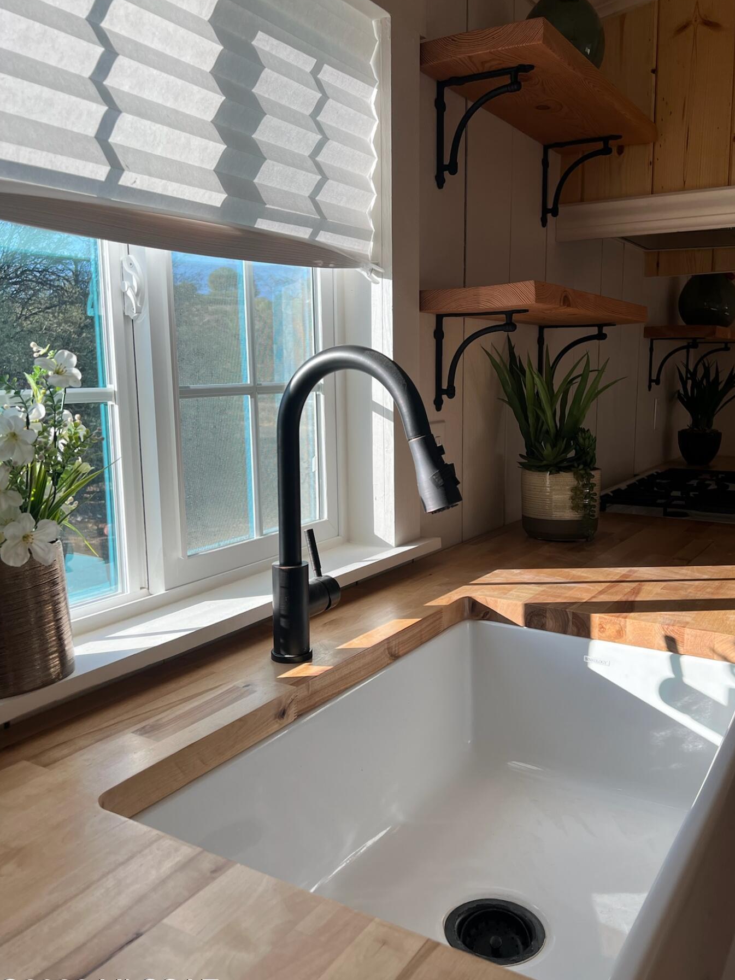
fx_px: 821
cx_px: 405
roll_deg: +0.3
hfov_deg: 48.2
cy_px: 495
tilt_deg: -7.8
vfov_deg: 61.7
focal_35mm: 29
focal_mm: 5.7
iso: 50
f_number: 1.5
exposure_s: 1/769
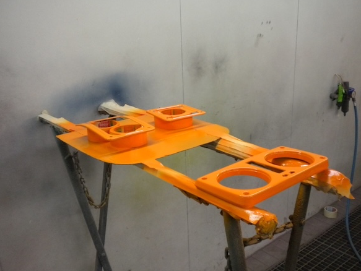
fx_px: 376
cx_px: 182
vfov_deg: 39.7
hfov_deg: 51.3
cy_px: 137
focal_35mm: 36
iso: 400
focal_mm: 6.3
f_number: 3.1
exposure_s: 1/318
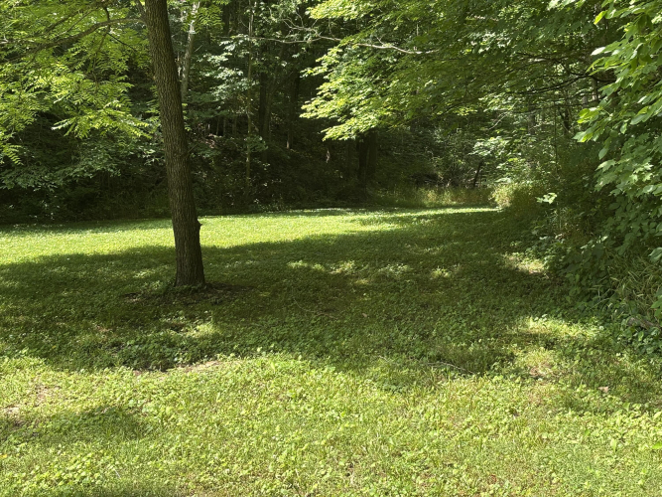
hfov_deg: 36.8
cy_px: 248
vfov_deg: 28.0
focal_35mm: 52
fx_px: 994
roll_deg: -0.5
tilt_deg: -2.6
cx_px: 331
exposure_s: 1/525
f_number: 1.6
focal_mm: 5.96
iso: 32
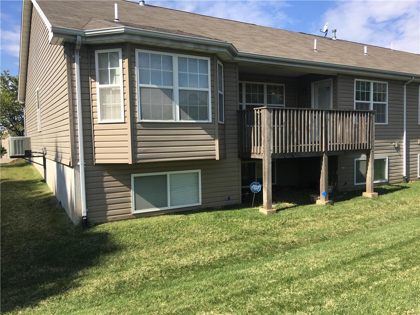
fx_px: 352
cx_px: 210
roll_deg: +2.7
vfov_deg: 48.2
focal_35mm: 29
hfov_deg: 61.7
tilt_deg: -1.7
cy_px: 158
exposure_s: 1/1304
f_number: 2.2
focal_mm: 4.15
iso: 25
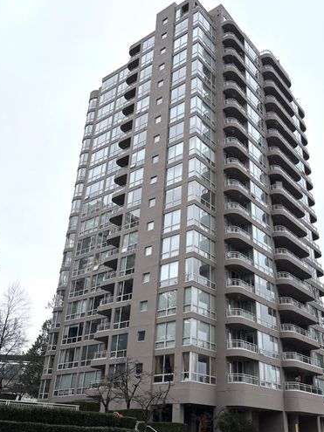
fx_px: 437
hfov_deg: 40.4
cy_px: 214
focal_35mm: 35
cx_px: 205
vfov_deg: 52.6
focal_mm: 5.96
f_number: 1.6
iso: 50
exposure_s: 1/611
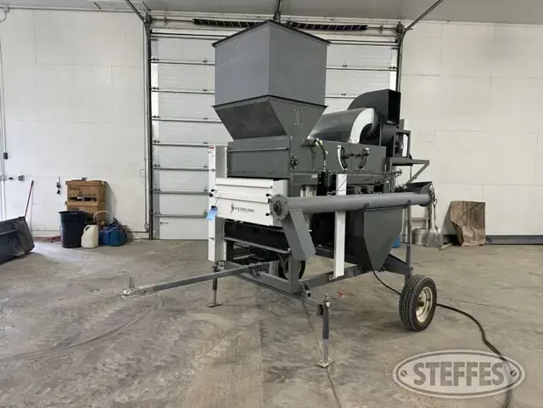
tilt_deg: -5.3
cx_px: 272
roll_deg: -2.8
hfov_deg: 71.6
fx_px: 376
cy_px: 204
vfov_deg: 56.8
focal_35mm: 24
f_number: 1.78
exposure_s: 1/120
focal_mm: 6.86
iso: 200
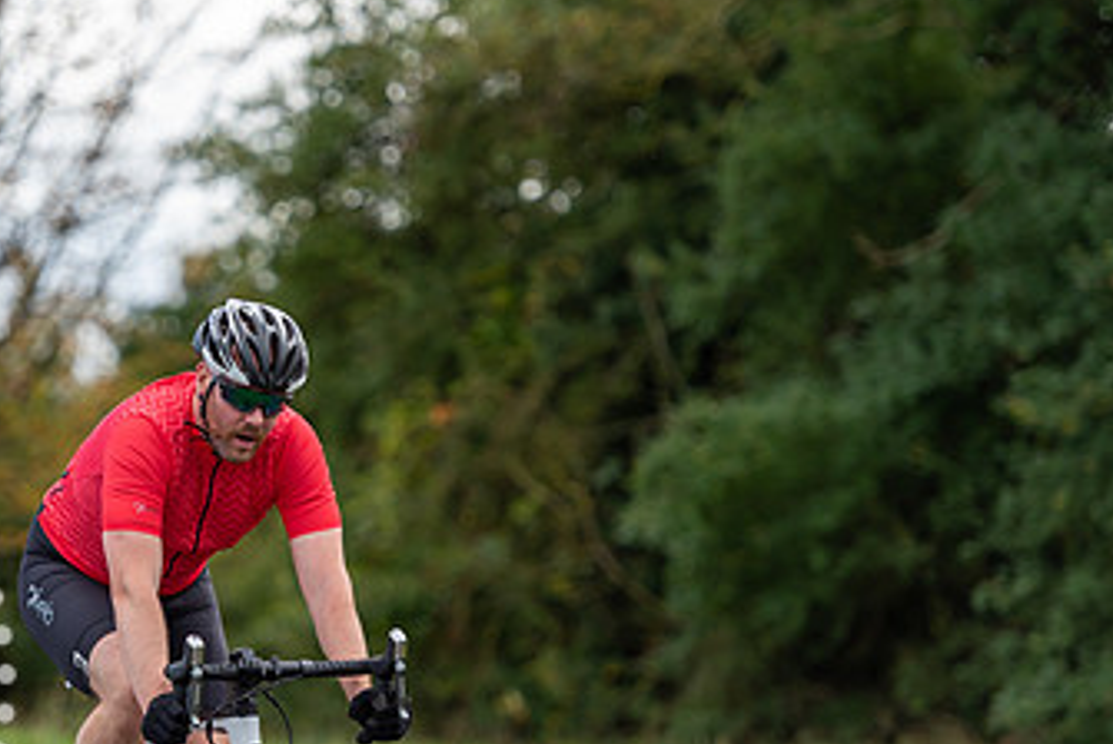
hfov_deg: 7.4
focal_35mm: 277
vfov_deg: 5.0
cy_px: 510
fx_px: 8571
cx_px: 219
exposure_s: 1/800
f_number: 2.8
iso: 160
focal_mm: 160
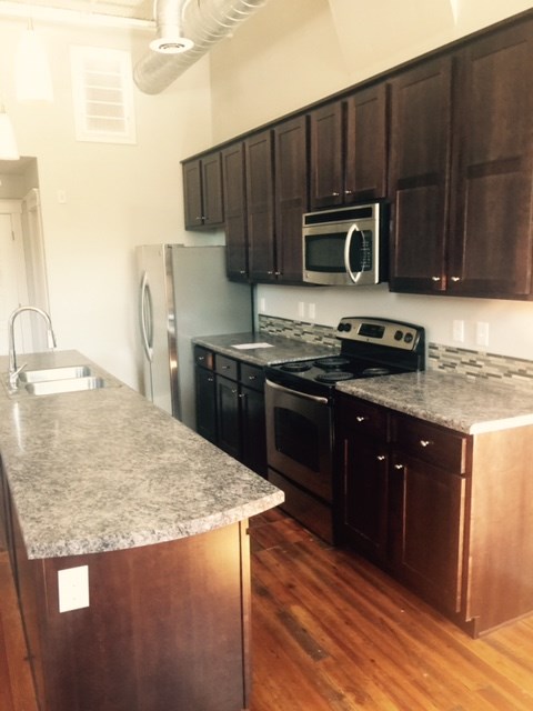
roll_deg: +3.3
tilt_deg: -11.3
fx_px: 595
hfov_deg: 48.2
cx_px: 266
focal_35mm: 29
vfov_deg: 61.7
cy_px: 356
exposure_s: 1/15
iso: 64
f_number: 2.2
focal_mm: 4.15
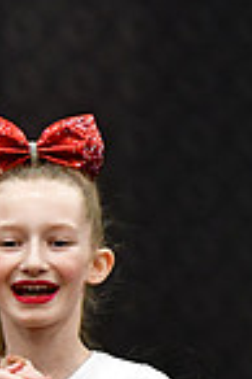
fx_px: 12576
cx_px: -462
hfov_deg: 1.1
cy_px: 367
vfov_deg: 1.7
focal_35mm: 1195
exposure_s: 1/500
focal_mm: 200
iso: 4000
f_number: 3.5
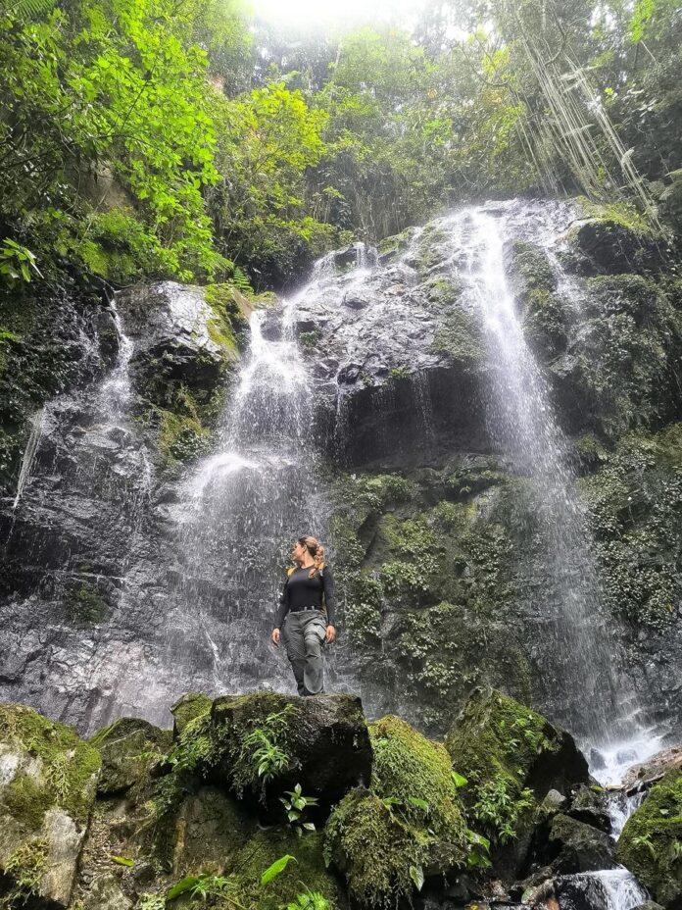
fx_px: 604
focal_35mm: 23
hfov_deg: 58.9
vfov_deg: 73.9
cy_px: 455
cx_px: 341
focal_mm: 6.14
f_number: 1.65
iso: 250
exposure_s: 1/120
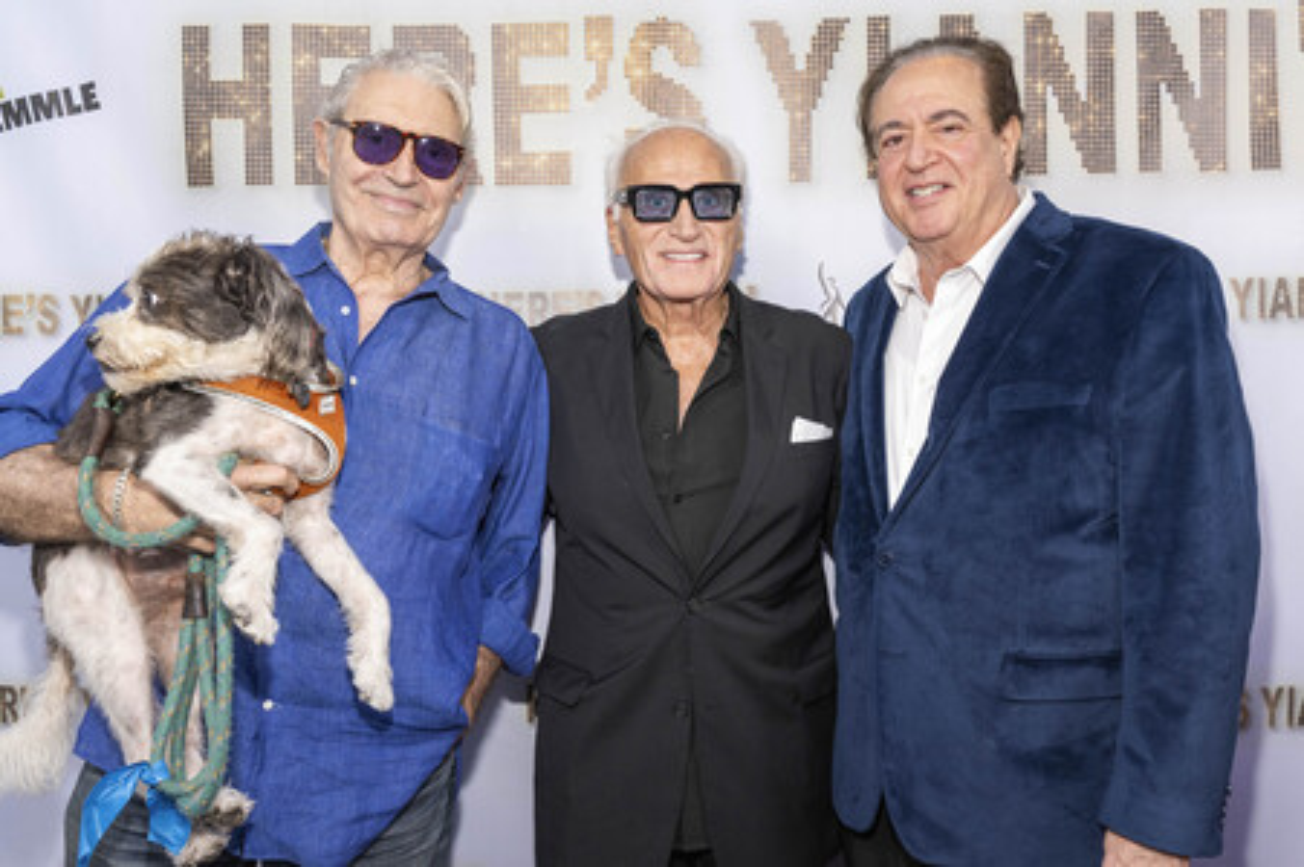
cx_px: 652
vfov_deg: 44.9
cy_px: 434
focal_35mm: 29
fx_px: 1050
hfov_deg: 63.7
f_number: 6.3
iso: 640
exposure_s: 1/200
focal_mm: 29
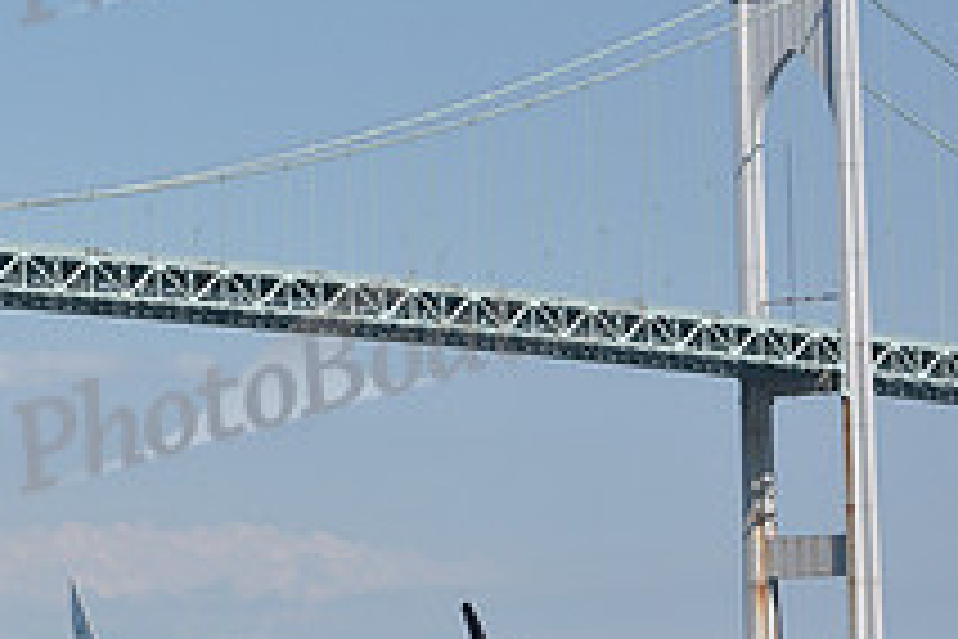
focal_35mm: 212
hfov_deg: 9.6
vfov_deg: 6.5
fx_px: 5641
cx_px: -216
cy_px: 205
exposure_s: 1/1000
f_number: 6.3
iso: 250
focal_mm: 78
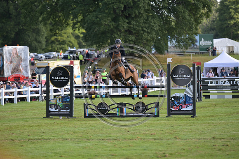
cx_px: 120
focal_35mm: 200
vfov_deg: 6.9
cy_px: 80
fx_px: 1328
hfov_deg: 10.3
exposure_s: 1/1250
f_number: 4
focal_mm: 200
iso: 450
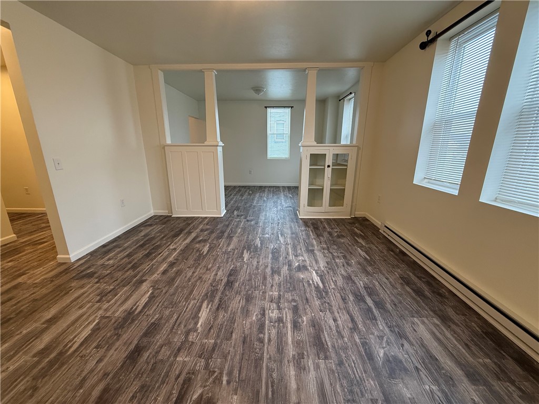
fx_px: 218
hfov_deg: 102.1
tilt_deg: -14.0
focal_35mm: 14
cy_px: 202
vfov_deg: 85.7
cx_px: 270
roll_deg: -0.2
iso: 250
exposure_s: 1/120
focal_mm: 2.22
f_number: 2.2
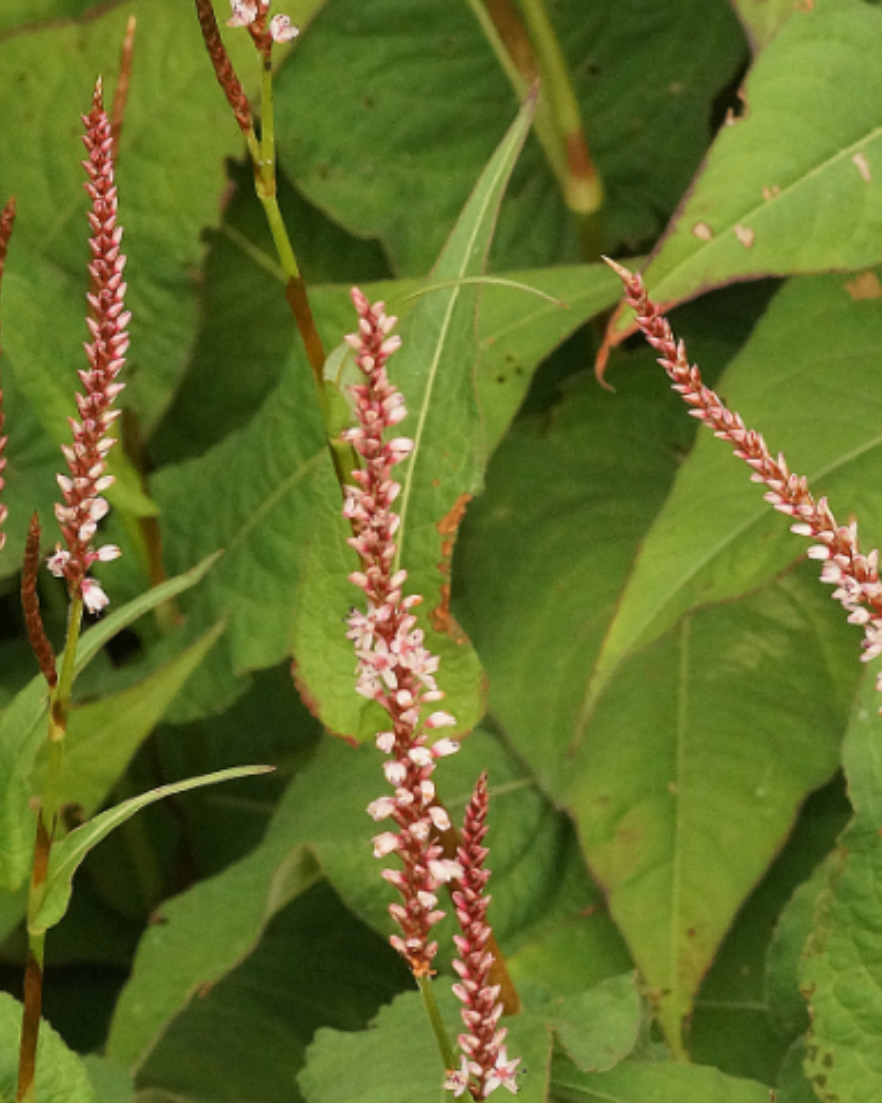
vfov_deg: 5.5
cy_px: 361
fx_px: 11486
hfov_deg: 4.4
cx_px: 740
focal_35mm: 352
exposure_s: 1/160
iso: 1600
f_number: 10
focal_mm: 100
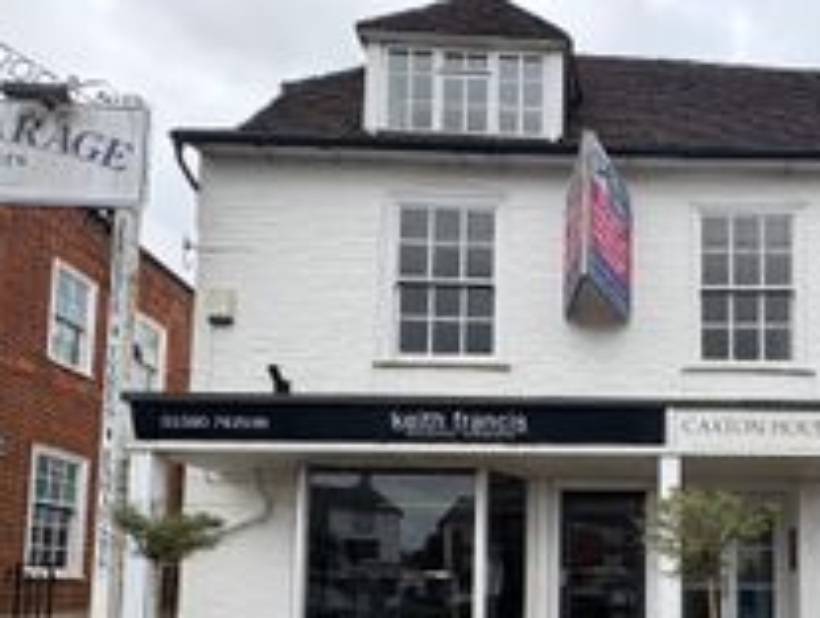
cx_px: 689
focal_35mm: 27
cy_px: 547
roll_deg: +1.2
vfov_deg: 46.8
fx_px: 641
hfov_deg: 58.6
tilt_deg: +4.3
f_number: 2.2
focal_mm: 2.22
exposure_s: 1/548
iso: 40
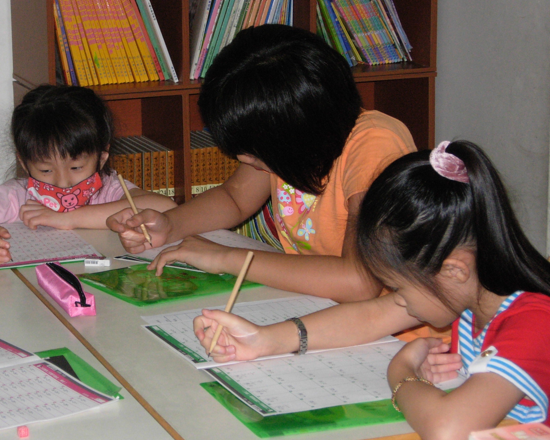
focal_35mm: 108
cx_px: 216
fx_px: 1758
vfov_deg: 14.3
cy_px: 221
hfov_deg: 17.8
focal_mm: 18.6
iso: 200
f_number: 4.3
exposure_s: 1/362
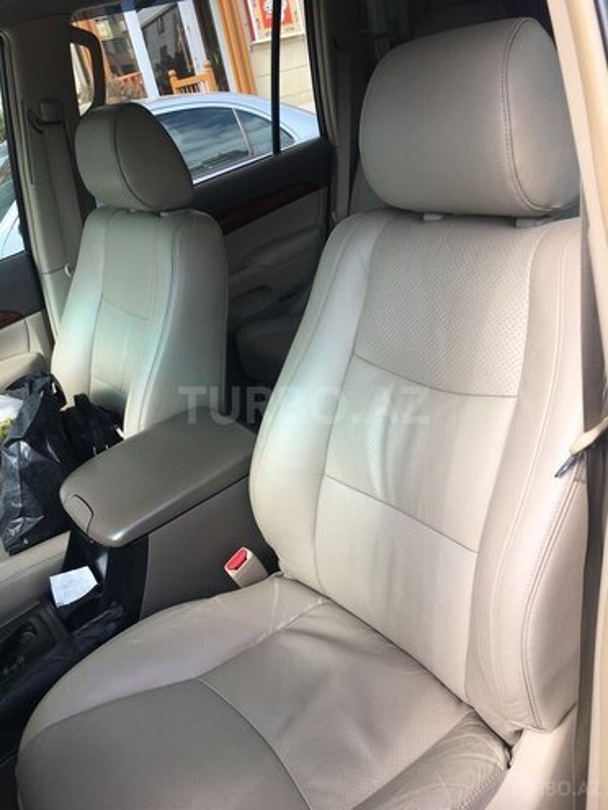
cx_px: 304
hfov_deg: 48.2
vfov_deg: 61.7
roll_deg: +13.4
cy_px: 405
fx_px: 679
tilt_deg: -25.4
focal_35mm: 29
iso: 25
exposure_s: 1/351
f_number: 2.2
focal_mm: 4.15
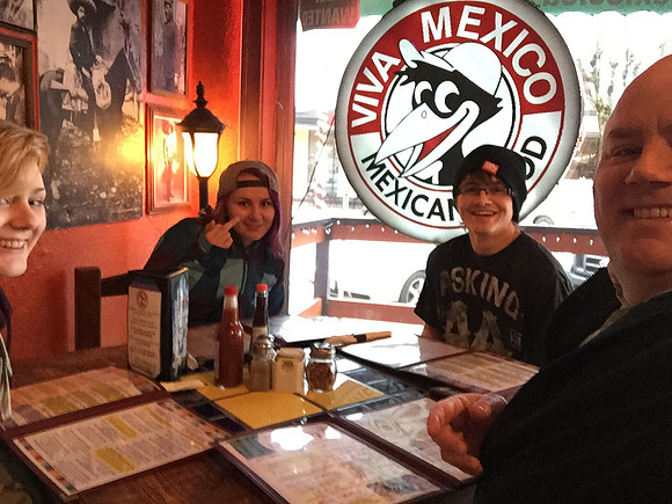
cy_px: 252
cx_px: 336
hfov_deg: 58.4
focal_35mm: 31
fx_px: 602
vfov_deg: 45.4
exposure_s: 1/20
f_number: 2.2
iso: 250
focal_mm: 2.65
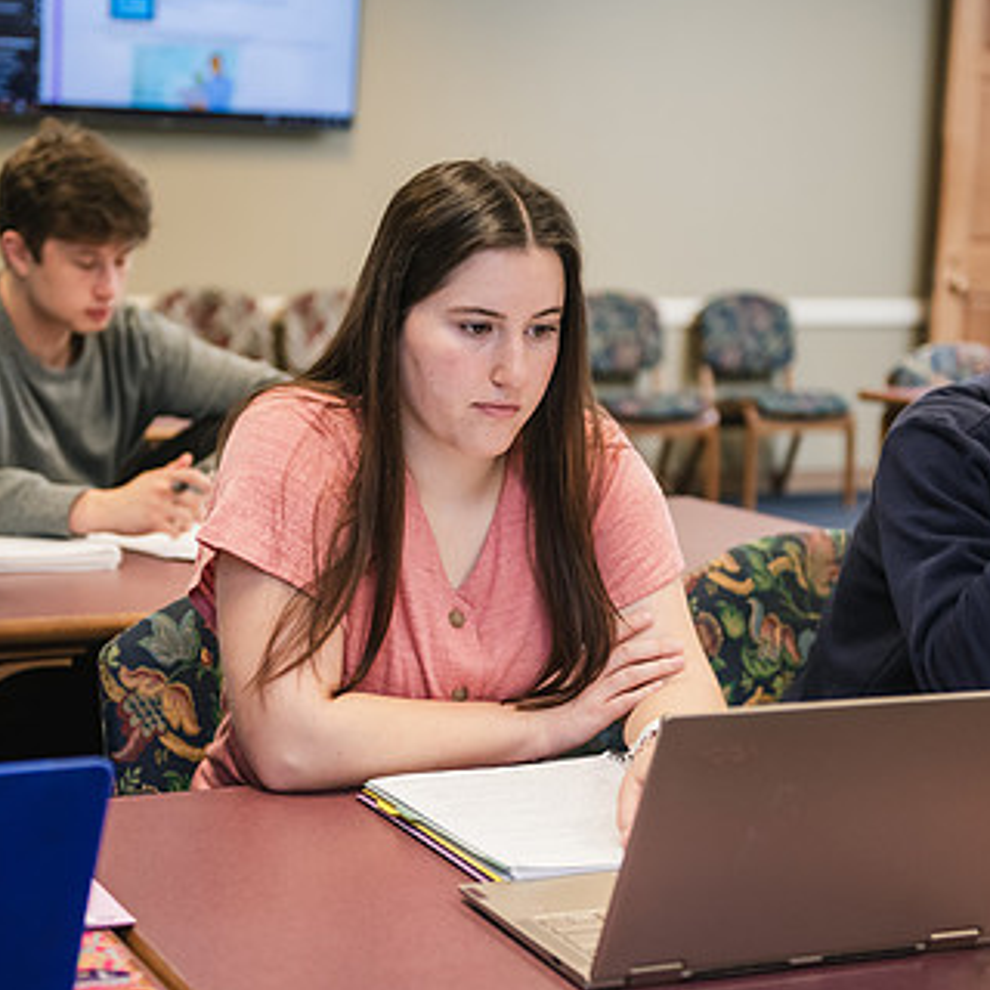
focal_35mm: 74
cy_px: 583
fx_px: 2394
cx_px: 442
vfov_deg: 23.3
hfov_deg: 23.4
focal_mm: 48
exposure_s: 1/200
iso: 1250
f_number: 2.8
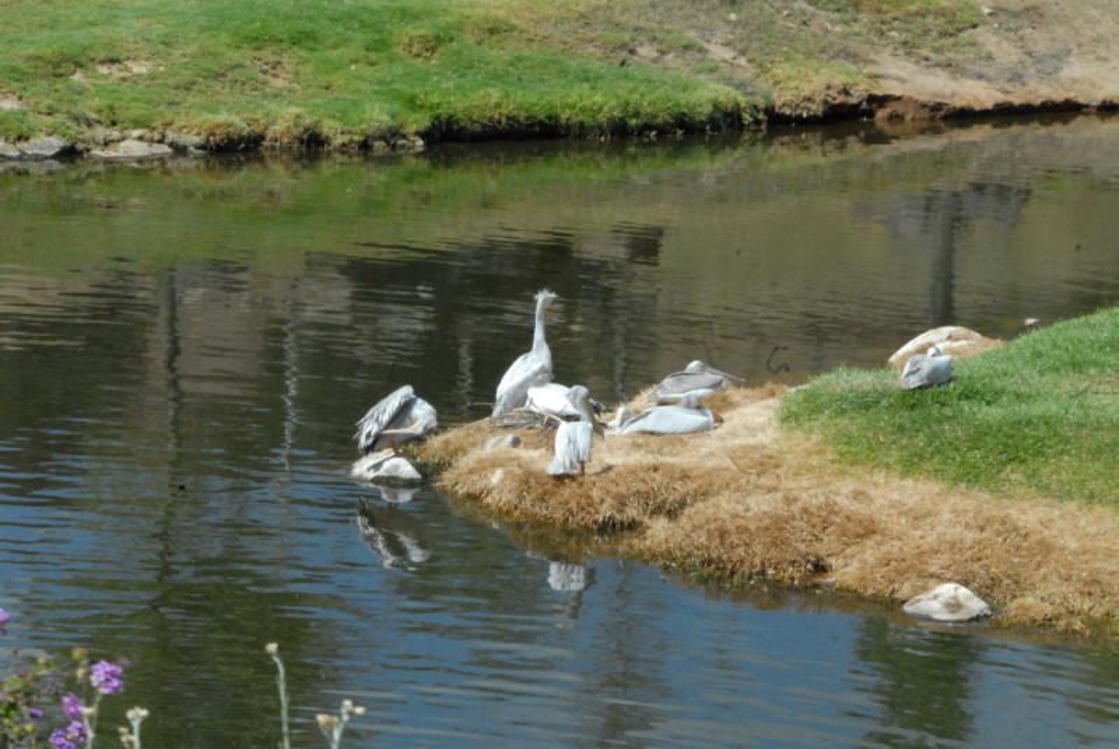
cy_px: 374
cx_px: 560
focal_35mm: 142
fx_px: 4433
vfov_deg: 9.6
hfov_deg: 14.4
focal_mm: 95
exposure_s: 1/125
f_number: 34
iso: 1100
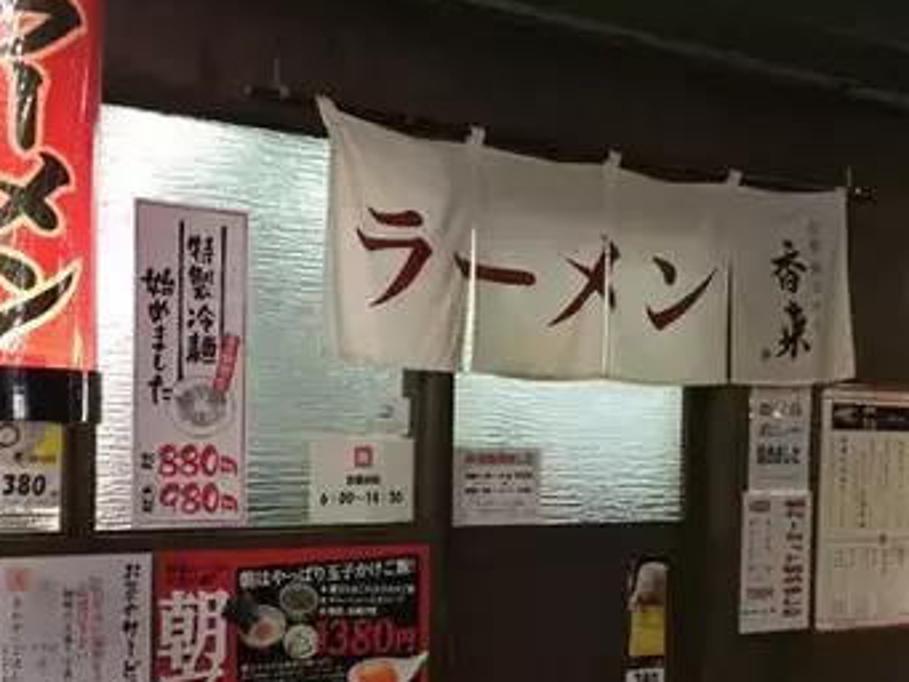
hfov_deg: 37.4
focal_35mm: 51
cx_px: 397
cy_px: 488
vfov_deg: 28.3
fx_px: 1340
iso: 100
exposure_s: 1/30
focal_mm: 4.15
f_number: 2.2
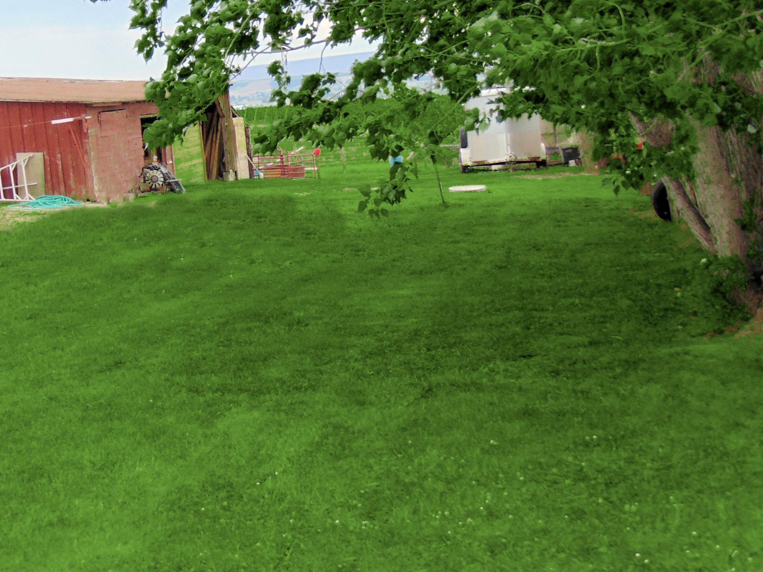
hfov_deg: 29.0
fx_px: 1455
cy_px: 156
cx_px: 199
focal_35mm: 66
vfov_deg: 22.1
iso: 80
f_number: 3.3
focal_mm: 7.6
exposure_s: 1/200
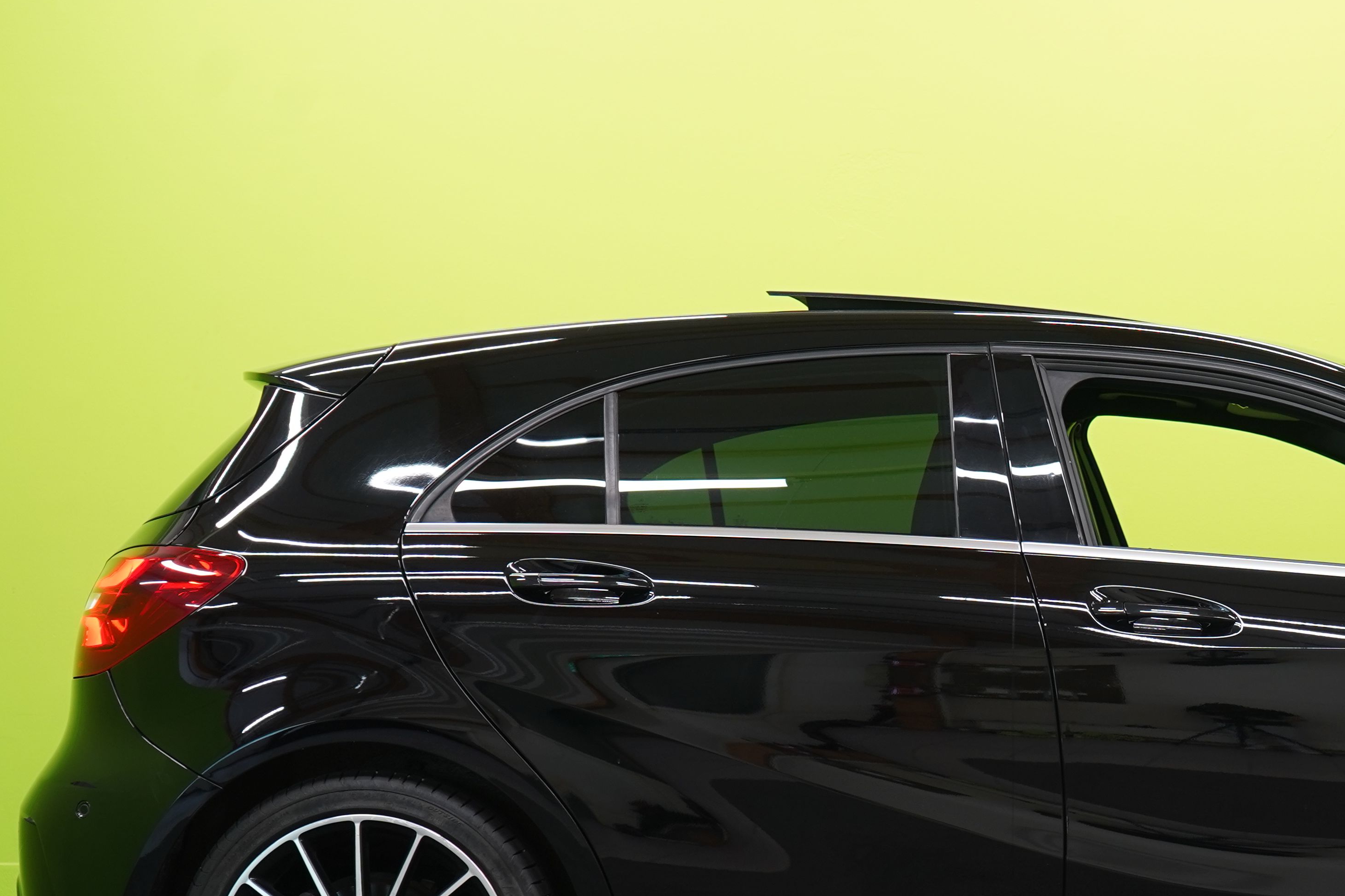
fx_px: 3773
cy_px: 653
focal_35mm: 101
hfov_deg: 19.8
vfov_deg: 13.5
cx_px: 1237
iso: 400
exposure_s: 1/25
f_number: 5
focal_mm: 49
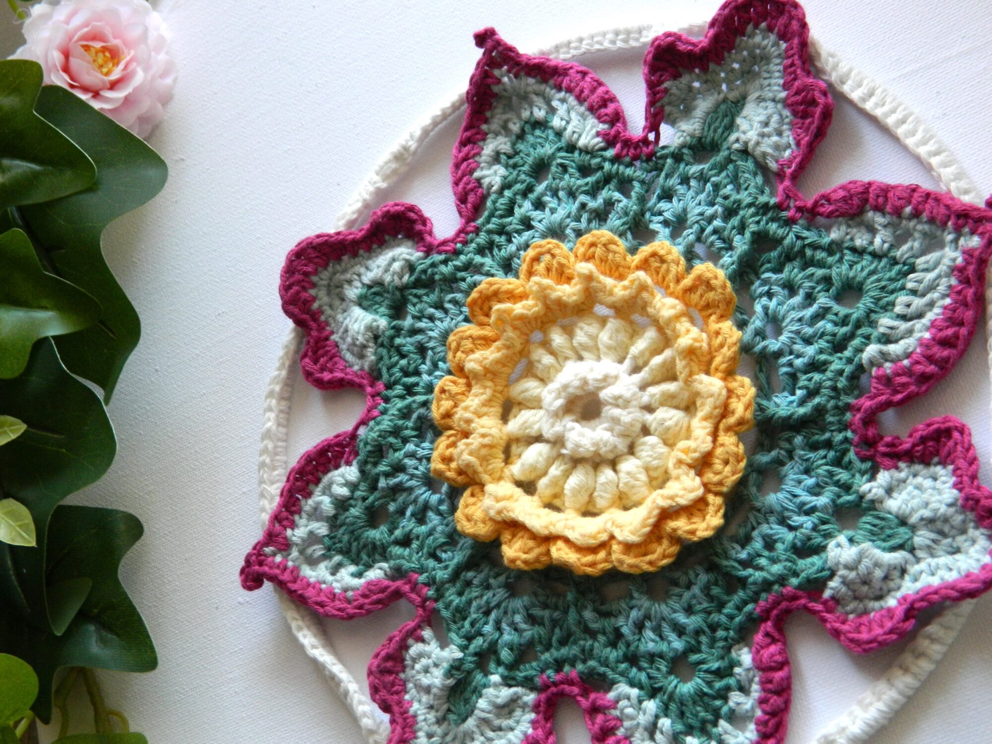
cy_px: 372
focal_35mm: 57
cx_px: 496
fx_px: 1633
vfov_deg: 25.7
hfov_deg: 33.8
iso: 280
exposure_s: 1/50
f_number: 3.8
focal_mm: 10.2
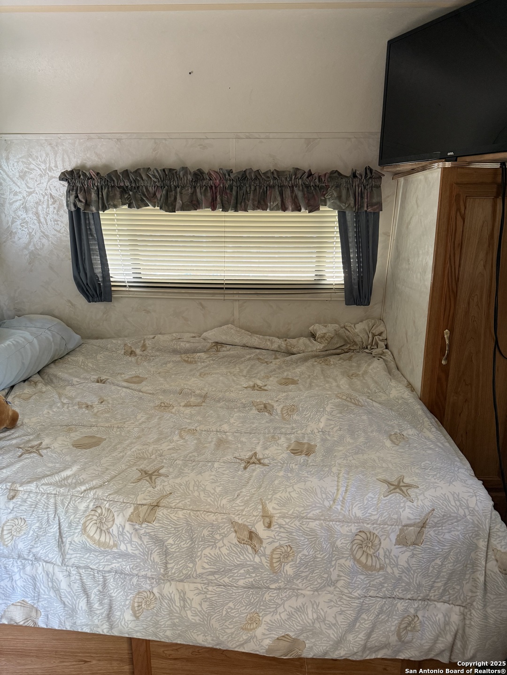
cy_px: 338
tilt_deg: -15.2
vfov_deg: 71.6
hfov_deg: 56.8
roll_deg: -1.4
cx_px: 254
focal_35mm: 24
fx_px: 469
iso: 320
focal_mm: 6.76
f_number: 1.78
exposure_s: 1/60
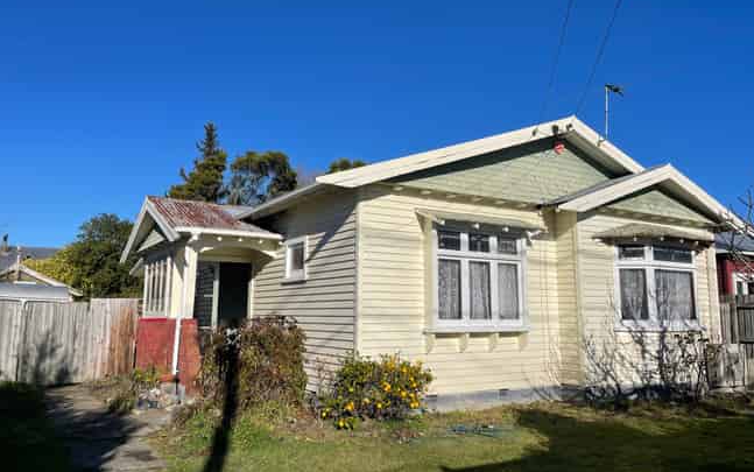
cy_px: 239
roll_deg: -0.1
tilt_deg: +8.1
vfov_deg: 44.6
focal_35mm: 28
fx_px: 576
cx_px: 382
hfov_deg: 66.4
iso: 32
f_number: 1.6
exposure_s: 1/6897
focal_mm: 4.2
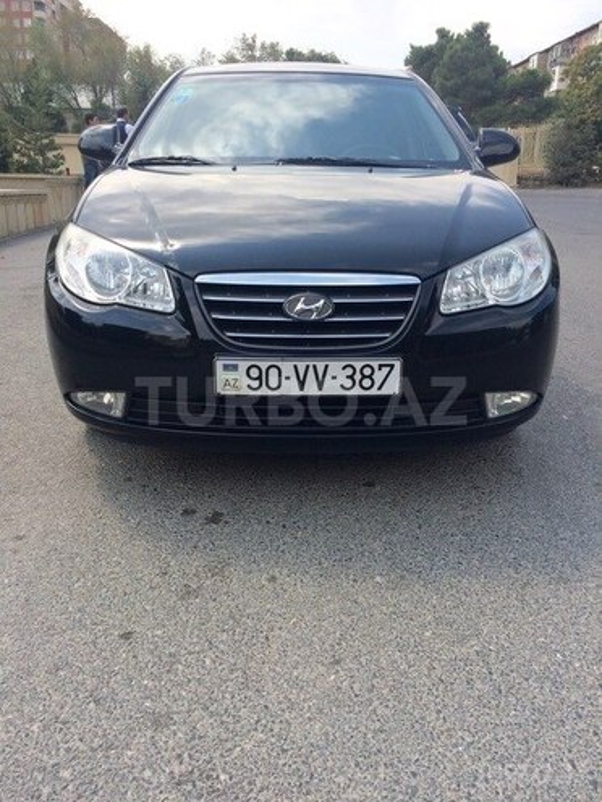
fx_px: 672
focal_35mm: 29
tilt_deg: -18.8
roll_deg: -0.6
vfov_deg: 61.7
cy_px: 401
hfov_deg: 48.2
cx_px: 301
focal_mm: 4.15
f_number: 2.2
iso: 32
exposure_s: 1/1053
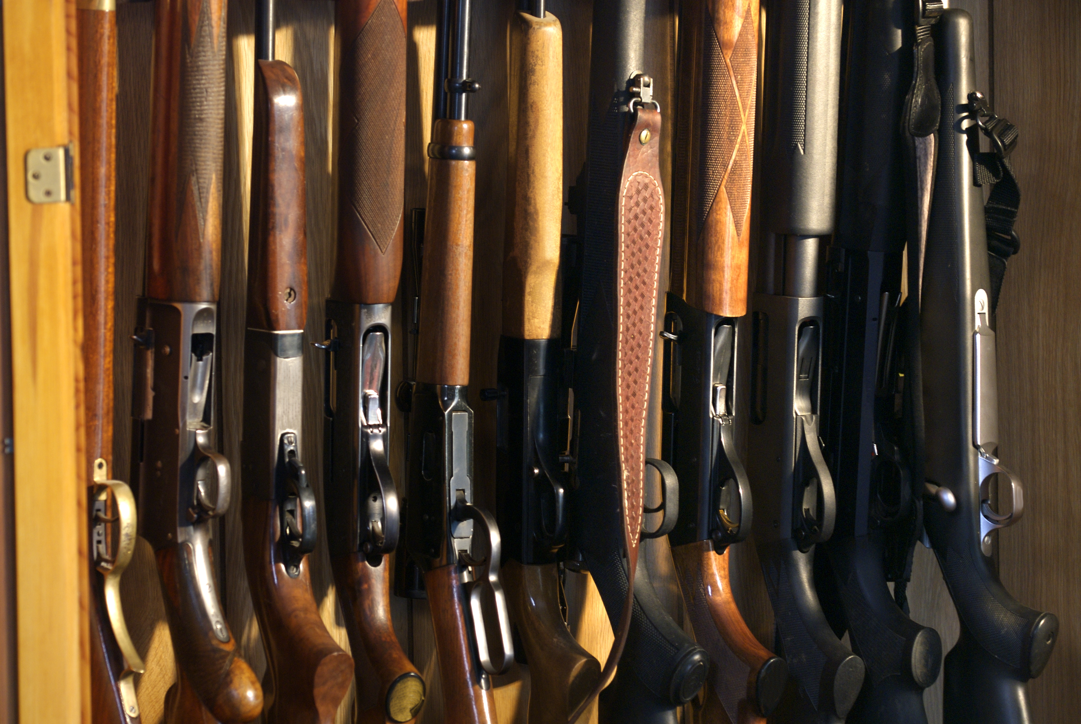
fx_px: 5411
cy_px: 362
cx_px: 540
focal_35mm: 180
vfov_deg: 7.7
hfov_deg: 11.4
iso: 320
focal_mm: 120
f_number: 2.8
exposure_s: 1/30
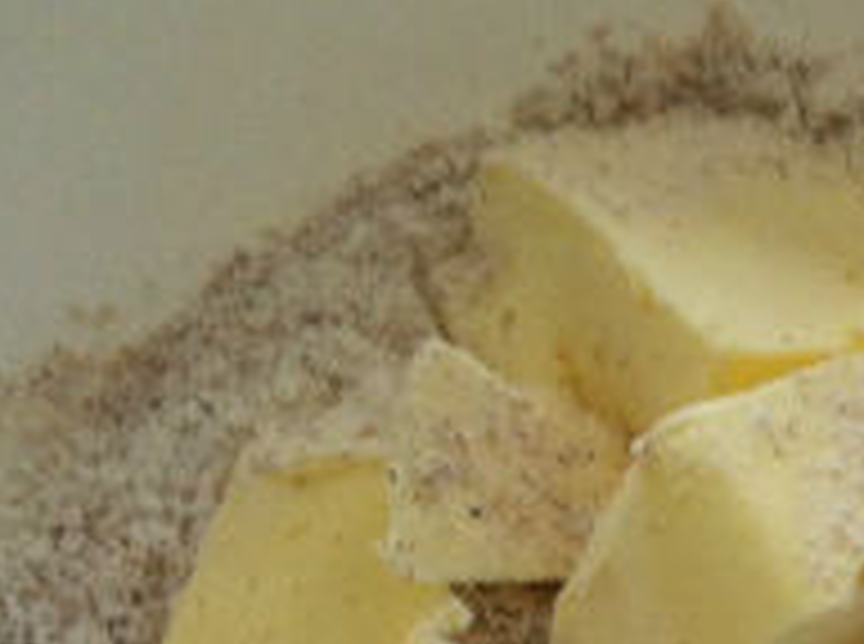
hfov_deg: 13.2
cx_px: 990
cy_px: 770
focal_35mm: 146
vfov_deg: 10.0
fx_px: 3635
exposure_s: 1/15
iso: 100
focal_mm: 3.85
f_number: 2.8
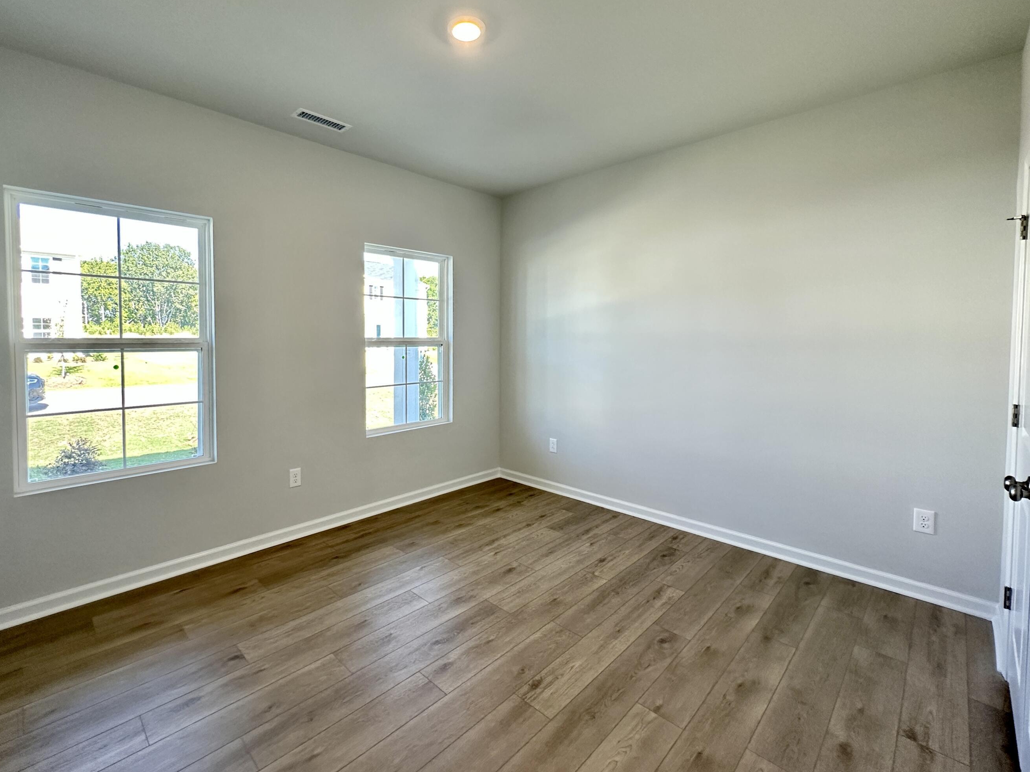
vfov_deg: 78.0
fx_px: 476
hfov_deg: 94.4
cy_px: 354
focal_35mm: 16
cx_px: 482
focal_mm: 2.22
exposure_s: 1/120
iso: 250
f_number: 2.2
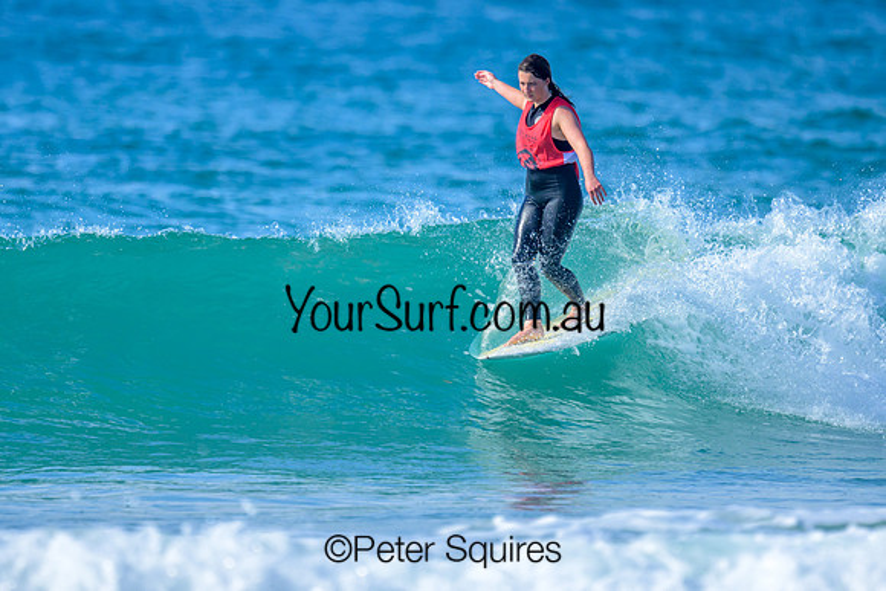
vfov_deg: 1.3
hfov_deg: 1.9
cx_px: 352
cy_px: 222
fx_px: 27077
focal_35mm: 1100
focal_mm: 800
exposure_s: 1/2000
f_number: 6.3
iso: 450
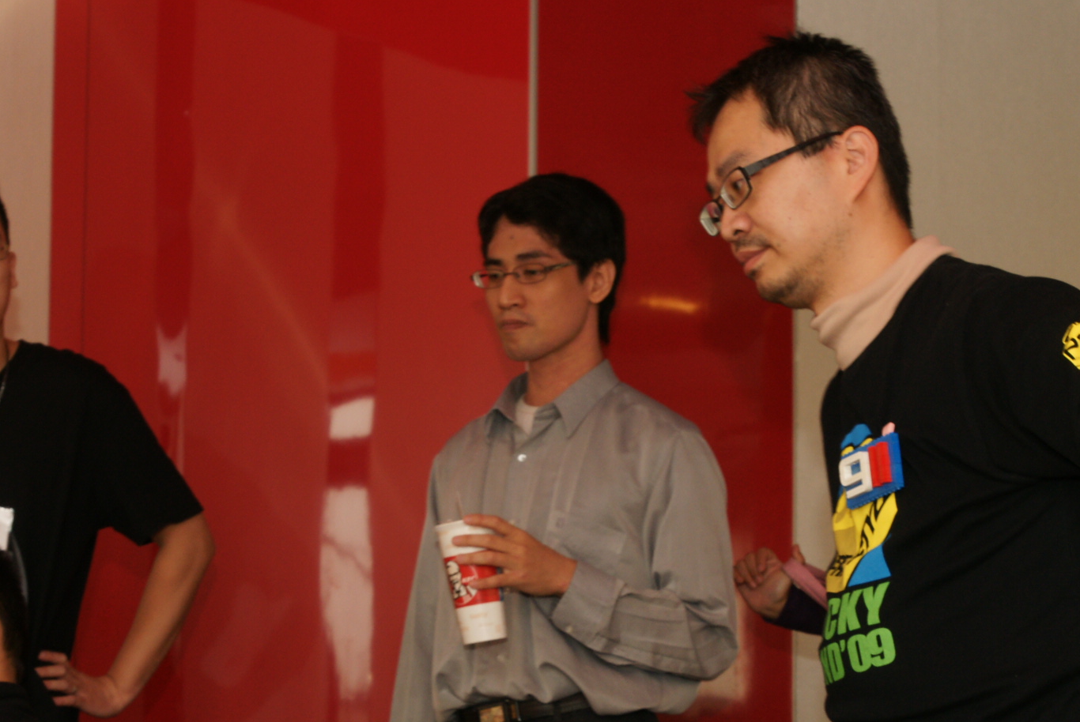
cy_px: 558
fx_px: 2456
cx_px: 557
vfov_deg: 16.6
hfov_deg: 24.8
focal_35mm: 82
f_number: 9
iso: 400
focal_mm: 35
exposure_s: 1/100
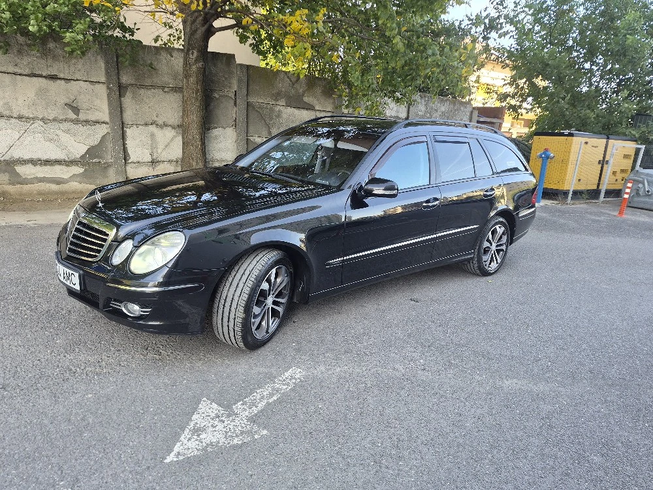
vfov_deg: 58.9
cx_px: 326
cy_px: 245
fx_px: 434
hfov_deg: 73.9
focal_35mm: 23
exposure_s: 1/182
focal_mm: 5.4
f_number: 1.8
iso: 40
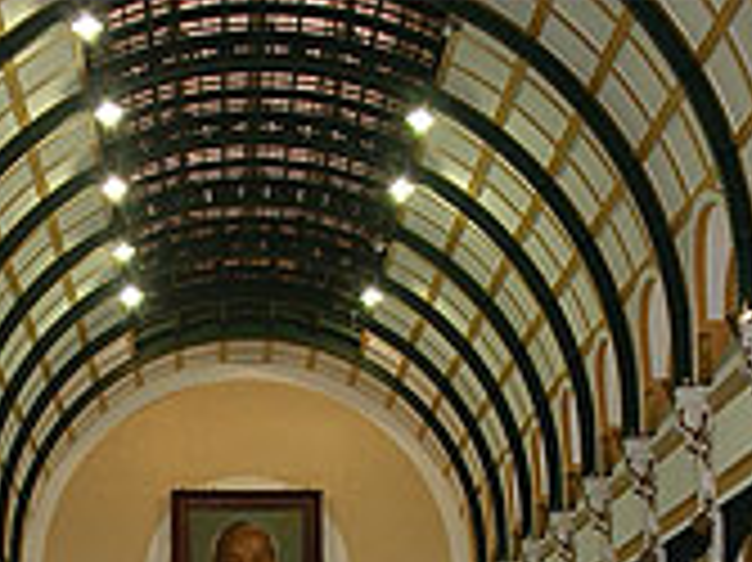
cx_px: 257
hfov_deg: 19.6
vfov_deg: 14.1
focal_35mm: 100
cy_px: 755
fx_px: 2171
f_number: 2.8
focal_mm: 7.8
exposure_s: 1/39
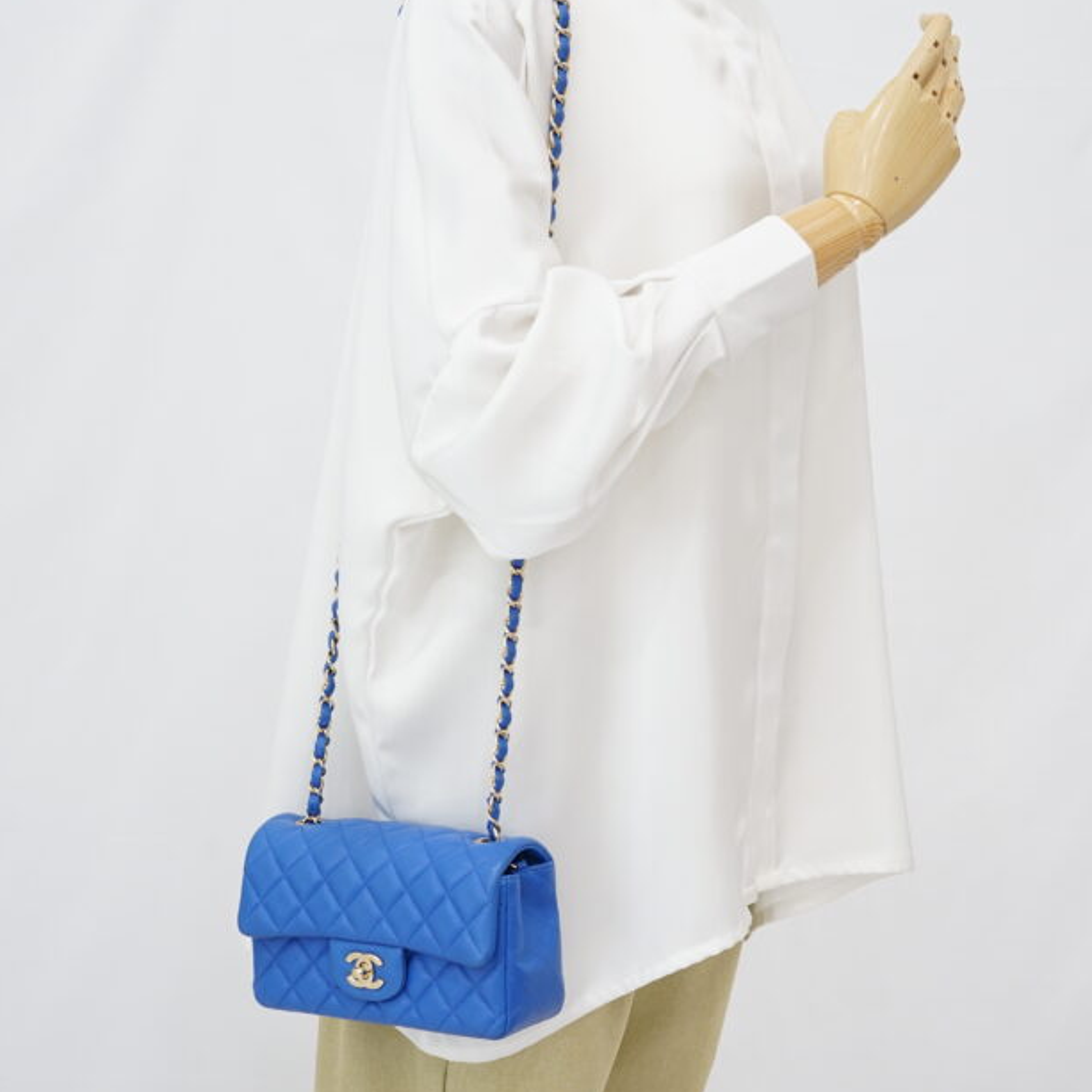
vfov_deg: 24.3
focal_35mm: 71
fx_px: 2534
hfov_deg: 24.3
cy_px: 575
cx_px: 591
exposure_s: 1/8
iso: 640
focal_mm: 50
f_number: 6.3
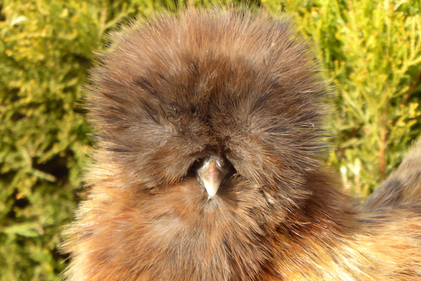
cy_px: 149
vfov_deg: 3.4
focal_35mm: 402
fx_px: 4701
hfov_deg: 5.1
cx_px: 210
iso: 250
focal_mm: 62.1
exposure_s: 1/80
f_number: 6
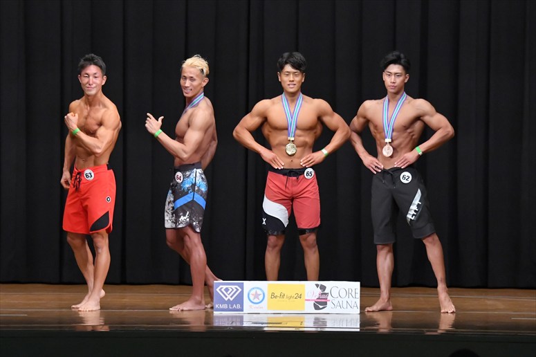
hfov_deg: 11.2
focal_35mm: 183
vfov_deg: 7.5
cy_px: 178
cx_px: 268
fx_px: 2723
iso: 8000
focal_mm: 122
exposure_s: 1/400
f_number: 5.6
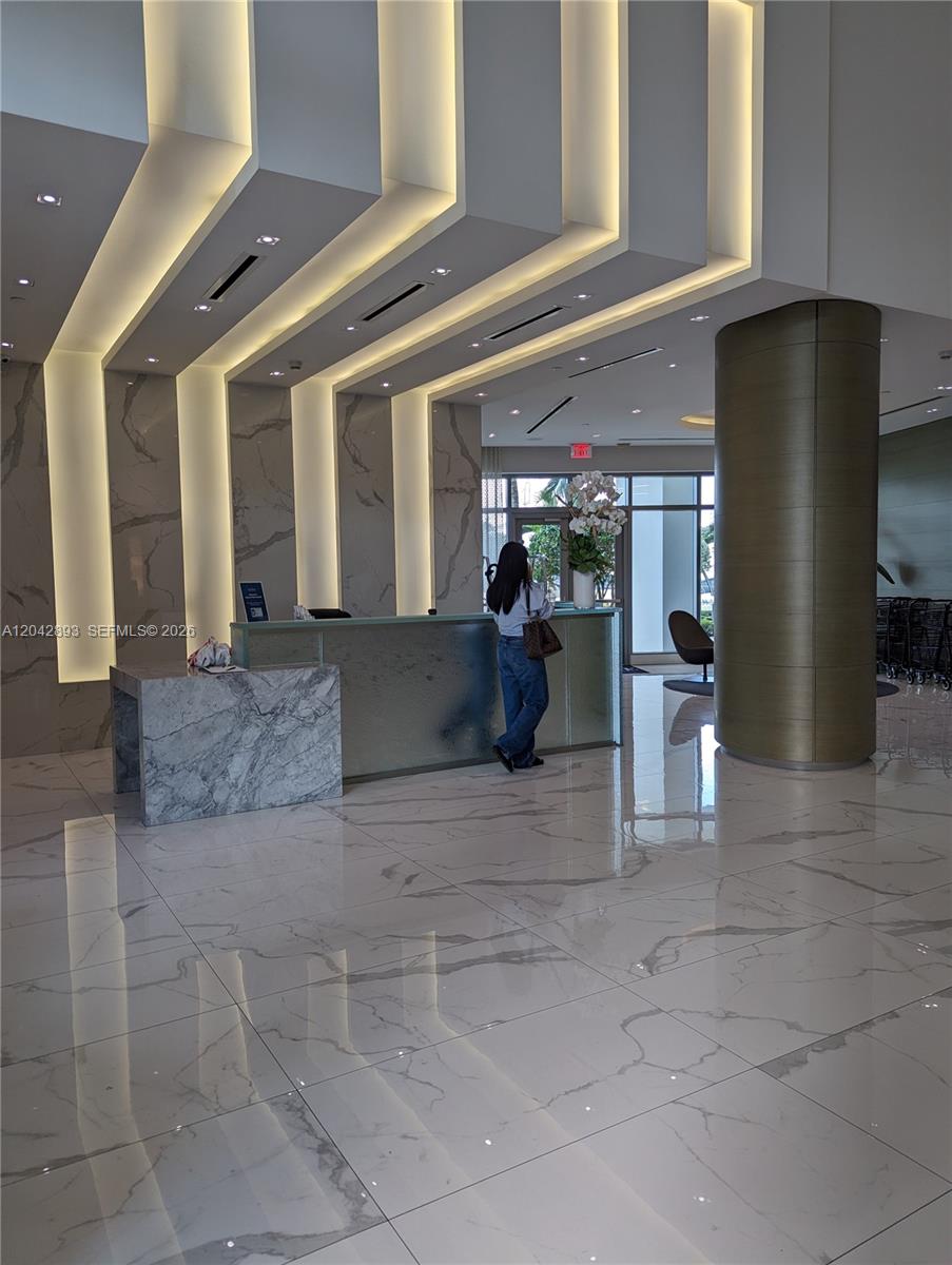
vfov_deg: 71.5
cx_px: 476
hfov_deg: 56.9
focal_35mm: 24
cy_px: 632
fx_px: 878
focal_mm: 6.81
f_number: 1.85
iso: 50
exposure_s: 1/120
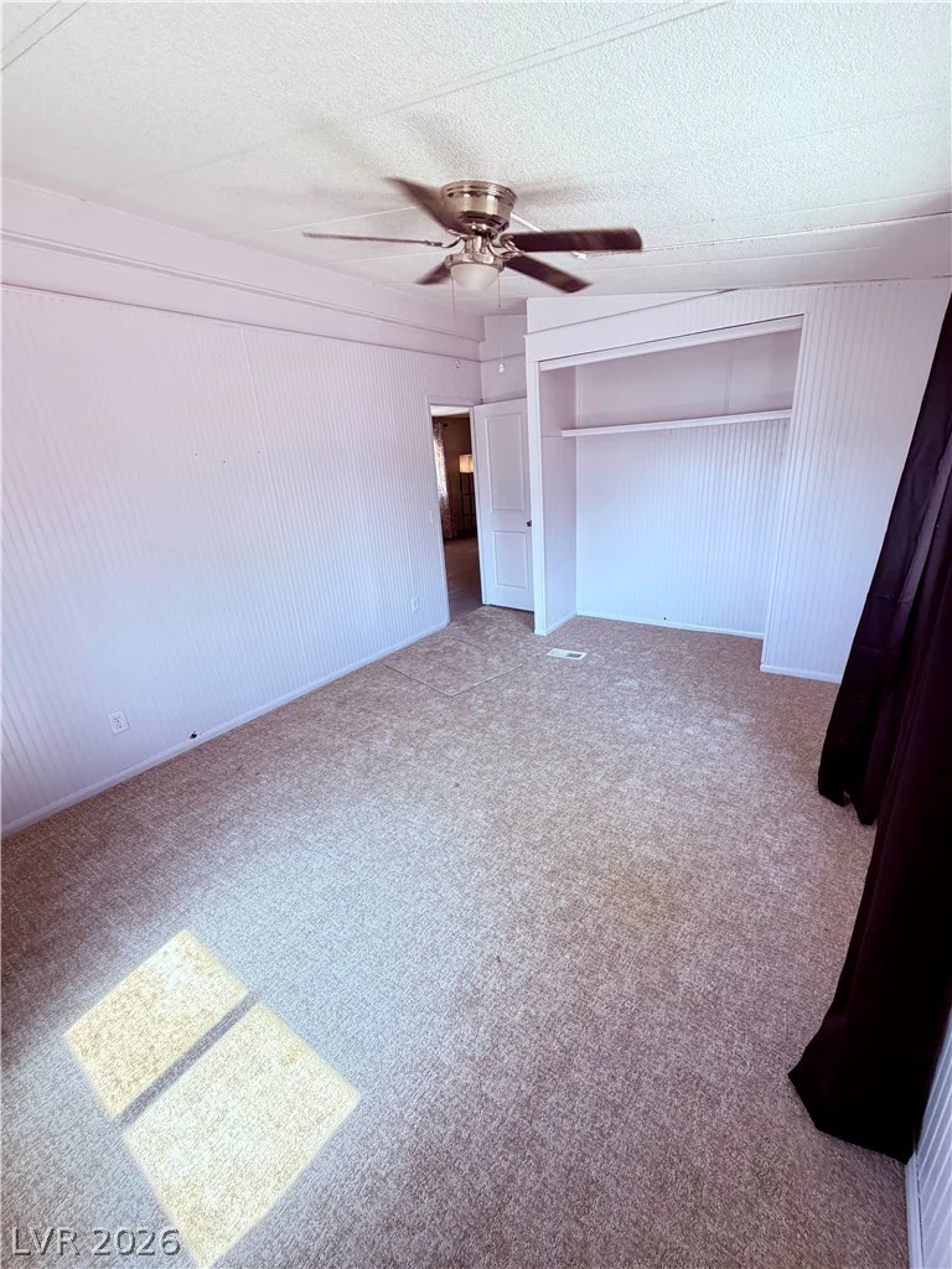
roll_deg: +4.3
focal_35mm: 14
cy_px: 634
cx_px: 476
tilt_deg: -18.9
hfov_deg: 85.7
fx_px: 513
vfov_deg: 102.1
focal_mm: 2.22
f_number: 2.2
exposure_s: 1/121
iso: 160
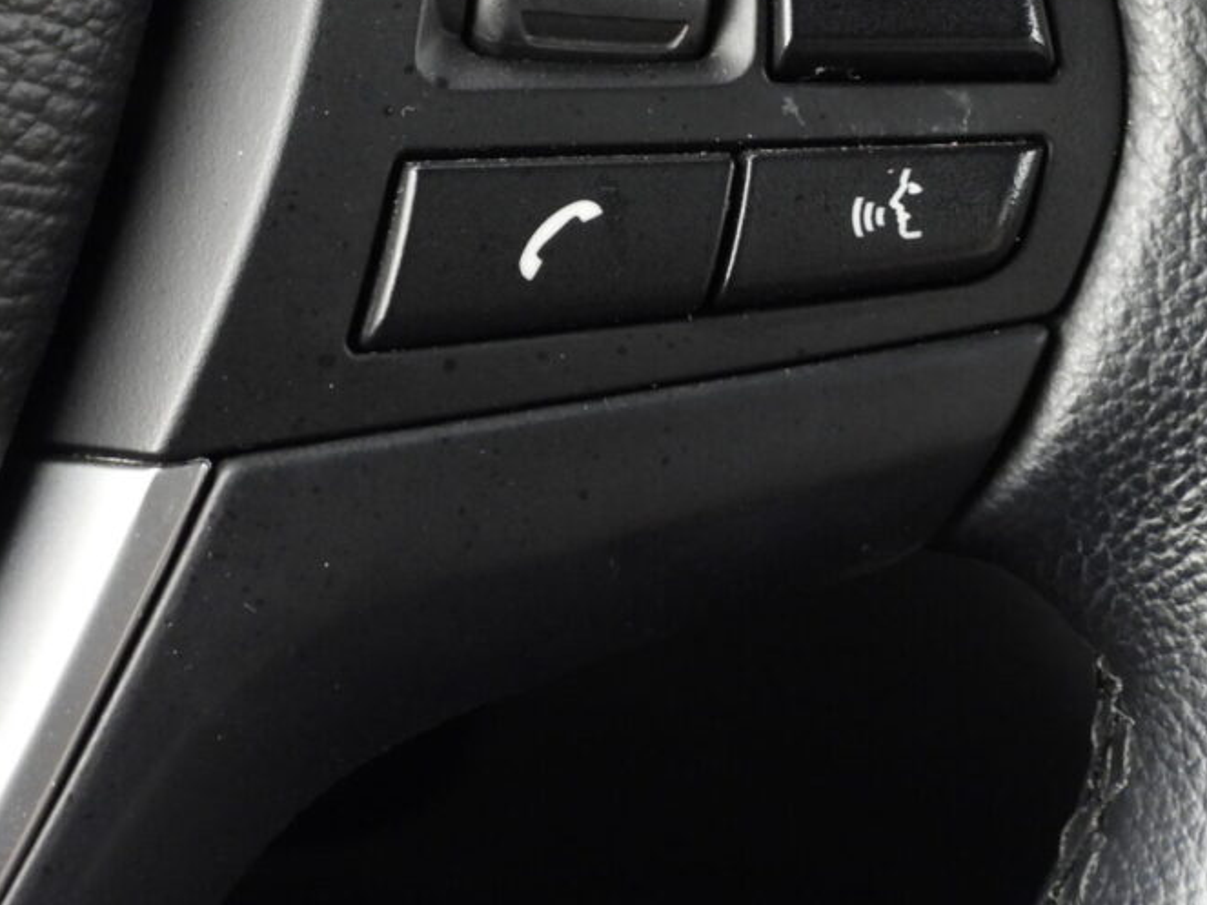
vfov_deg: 14.5
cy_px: 56
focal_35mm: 101
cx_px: 621
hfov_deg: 19.5
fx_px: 3521
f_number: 3.2
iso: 320
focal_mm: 8.5
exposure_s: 1/30
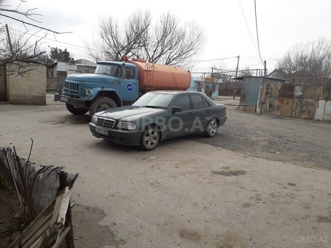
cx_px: 166
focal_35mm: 27
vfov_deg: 51.4
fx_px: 258
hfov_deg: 65.3
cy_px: 124
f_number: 1.9
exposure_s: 1/1391
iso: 40
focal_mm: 3.6
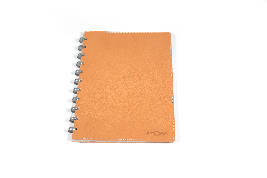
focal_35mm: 50
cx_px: 134
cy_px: 89
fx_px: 371
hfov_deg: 39.6
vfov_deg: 27.0
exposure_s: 1/1.67
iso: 100
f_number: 9
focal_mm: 50
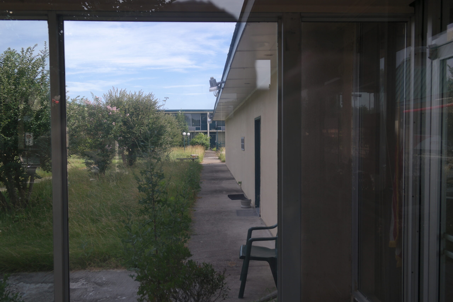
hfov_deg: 61.9
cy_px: 151
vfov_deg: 43.6
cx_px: 226
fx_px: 377
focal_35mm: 30
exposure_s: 1/125
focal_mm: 20
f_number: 4
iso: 100
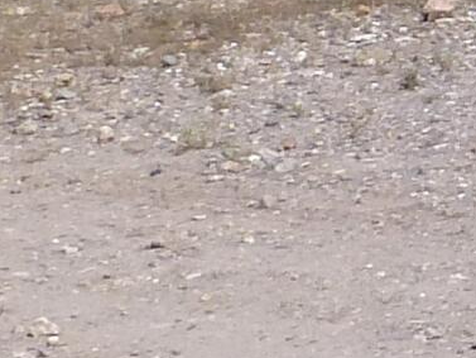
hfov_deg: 8.2
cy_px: -391
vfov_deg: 7.4
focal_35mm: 191
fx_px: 2627
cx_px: 1610
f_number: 5.6
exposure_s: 1/500
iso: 100
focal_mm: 4.3
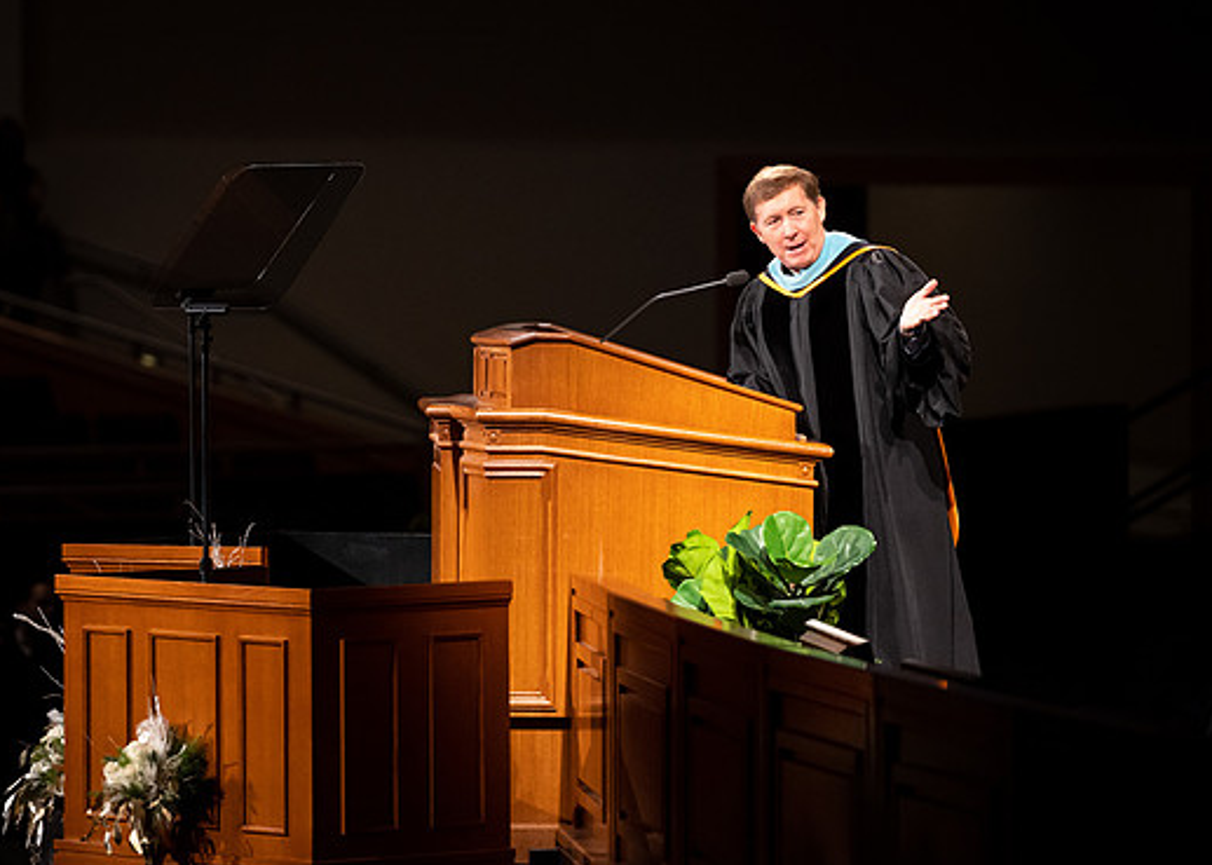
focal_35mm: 280
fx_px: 9636
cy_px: 433
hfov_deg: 7.2
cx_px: 498
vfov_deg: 5.1
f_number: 2.8
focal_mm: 200
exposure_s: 1/200
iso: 1250
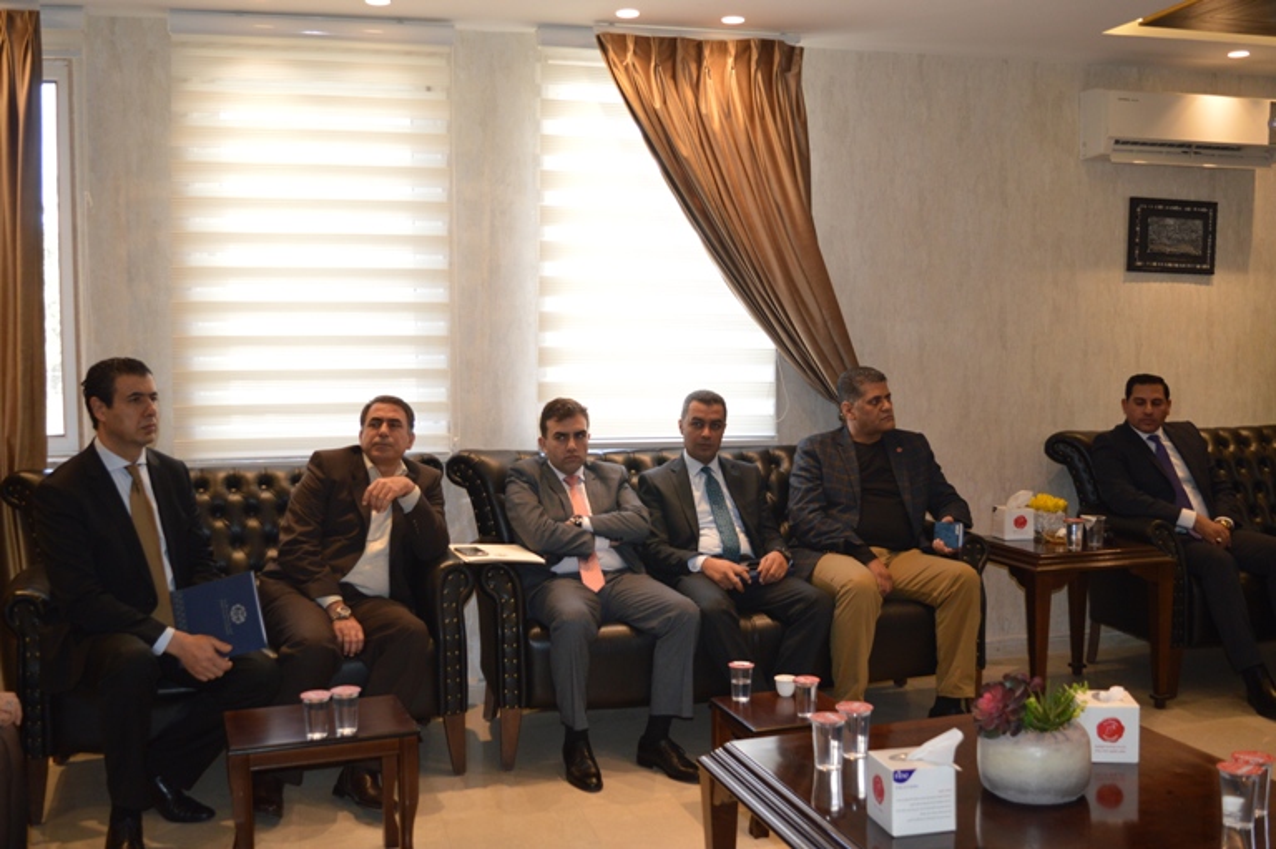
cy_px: 424
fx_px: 1222
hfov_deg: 55.1
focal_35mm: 34
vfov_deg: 38.3
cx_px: 638
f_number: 3.8
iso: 560
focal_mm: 23
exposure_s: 1/60
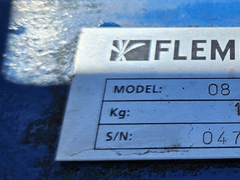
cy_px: 94
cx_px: 255
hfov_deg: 31.5
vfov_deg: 26.6
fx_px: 381
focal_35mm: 55
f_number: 1.8
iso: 25
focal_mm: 5.4
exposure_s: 1/1925
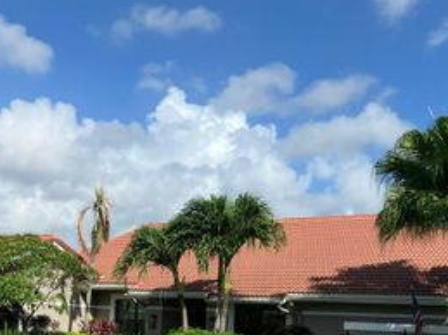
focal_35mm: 54
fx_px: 699
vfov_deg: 26.4
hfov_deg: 35.5
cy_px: 275
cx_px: 244
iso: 32
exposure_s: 1/2558
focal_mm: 3.99
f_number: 1.8
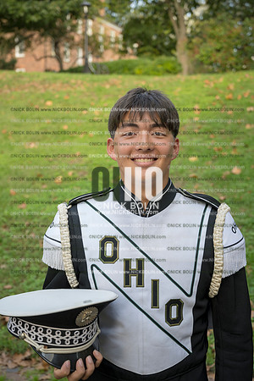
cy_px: 190
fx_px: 455
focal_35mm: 43
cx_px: 127
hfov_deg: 31.2
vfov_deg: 45.4
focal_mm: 43
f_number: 4
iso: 125
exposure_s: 1/100
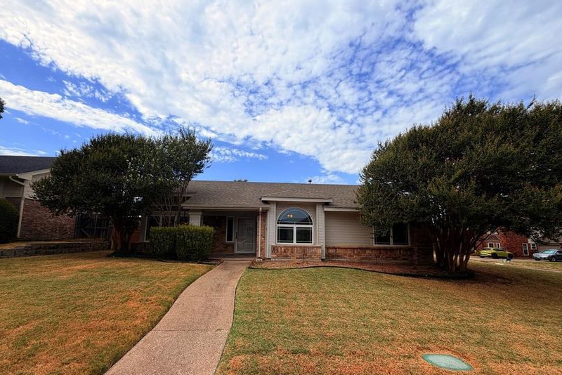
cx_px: 276
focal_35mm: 15
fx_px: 234
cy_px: 207
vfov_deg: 77.1
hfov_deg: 100.4
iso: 20
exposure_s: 1/1068
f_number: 2.2
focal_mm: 2.22
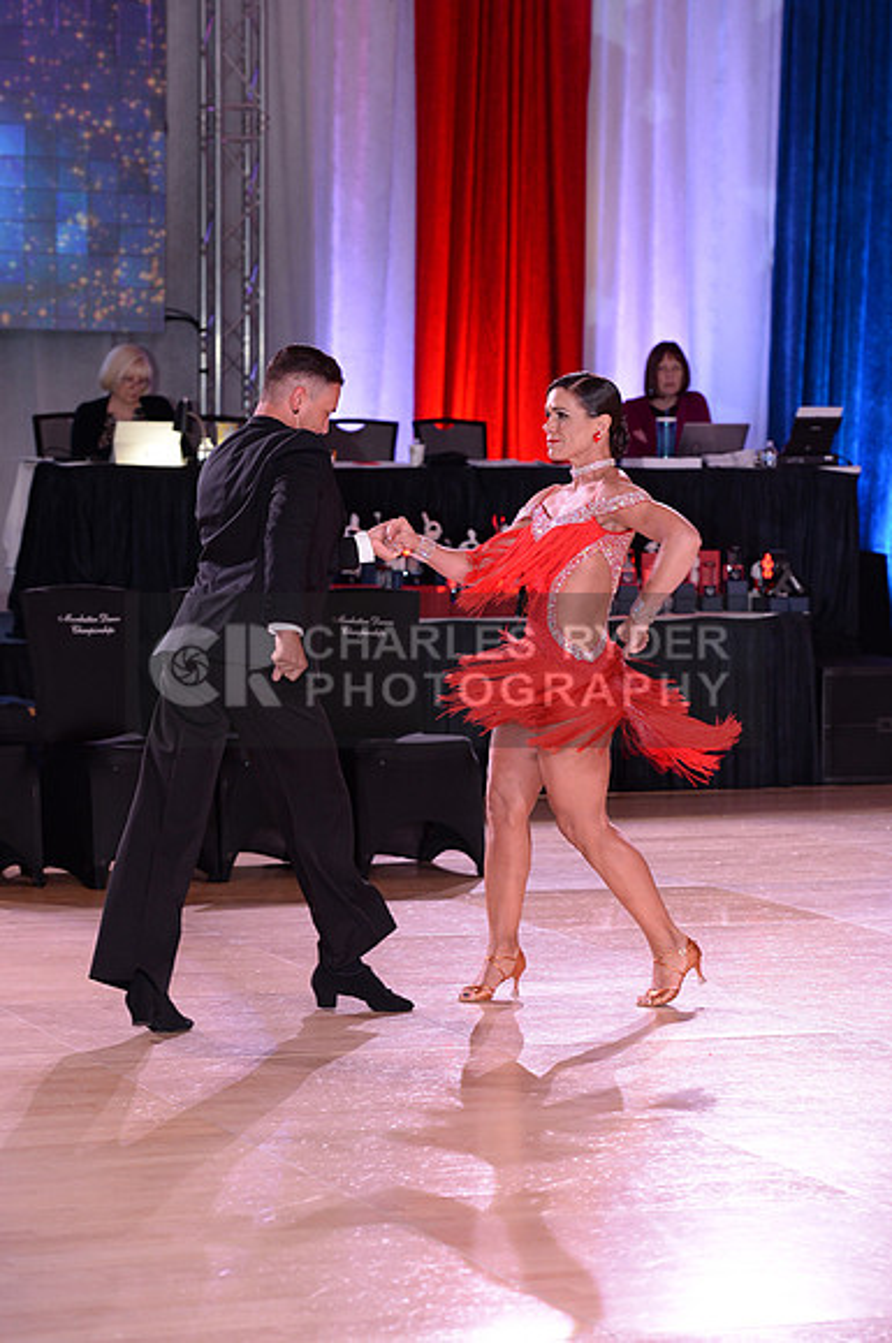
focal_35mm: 112
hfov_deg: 12.2
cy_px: 672
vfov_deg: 18.3
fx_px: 4175
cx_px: 446
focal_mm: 112
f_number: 4.5
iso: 1600
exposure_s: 1/250
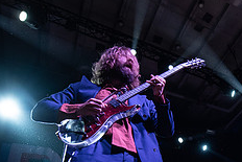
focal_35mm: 35
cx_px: 215
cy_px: 156
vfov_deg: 34.9
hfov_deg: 49.0
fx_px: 235
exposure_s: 1/125
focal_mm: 14
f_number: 3.2
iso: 1600
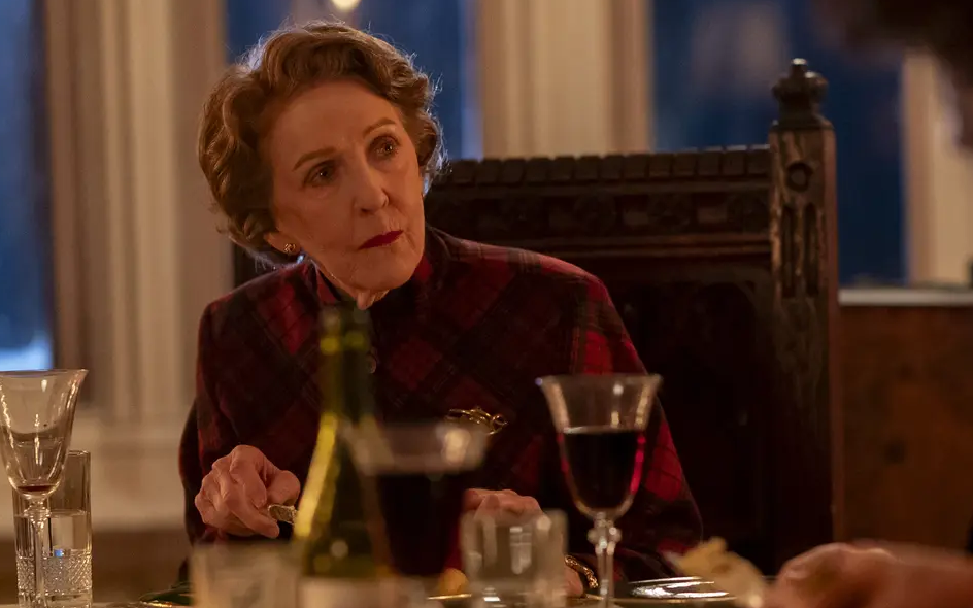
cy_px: 357
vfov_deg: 6.8
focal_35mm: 192
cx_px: 696
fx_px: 5091
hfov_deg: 10.9
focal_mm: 85
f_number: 1.8
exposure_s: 1/160
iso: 4000
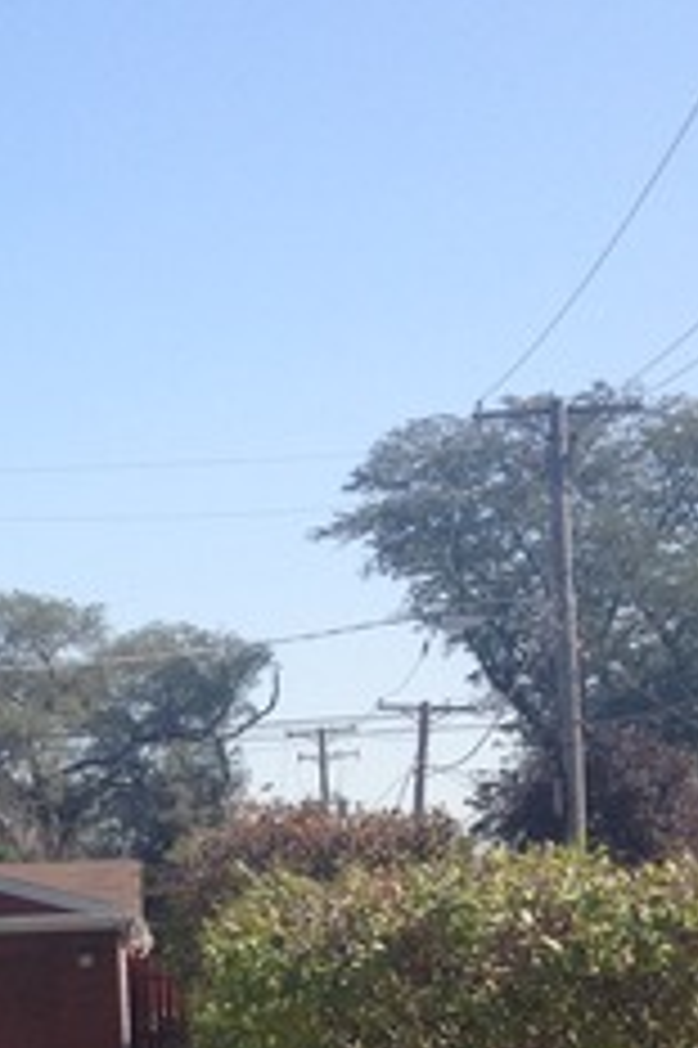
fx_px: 2912
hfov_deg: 12.4
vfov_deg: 20.1
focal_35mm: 100
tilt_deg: +2.6
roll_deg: +1.1
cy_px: 900
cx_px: -581
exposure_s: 1/1126
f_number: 2.4
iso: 50
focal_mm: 4.28
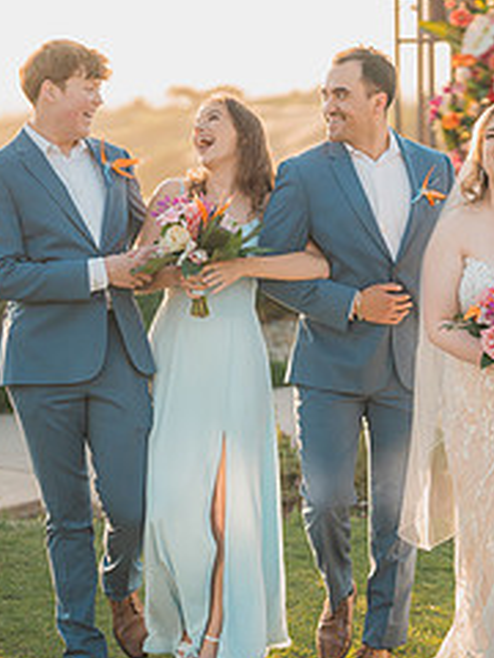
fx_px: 2207
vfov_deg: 17.0
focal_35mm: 116
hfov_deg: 12.7
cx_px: 447
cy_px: 325
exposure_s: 1/3200
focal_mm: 50
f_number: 1.2
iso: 200
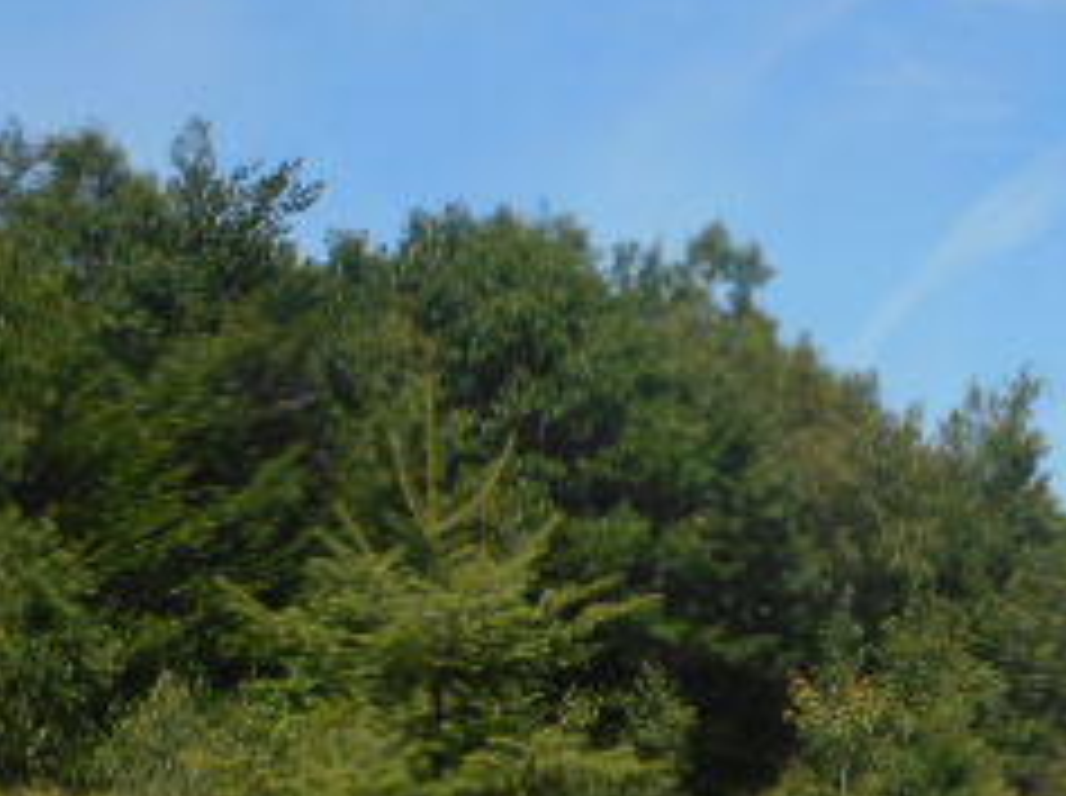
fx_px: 4243
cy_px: 985
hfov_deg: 14.3
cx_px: 711
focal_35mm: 138
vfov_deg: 10.5
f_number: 4.9
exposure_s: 1/500
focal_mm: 9.1
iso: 80
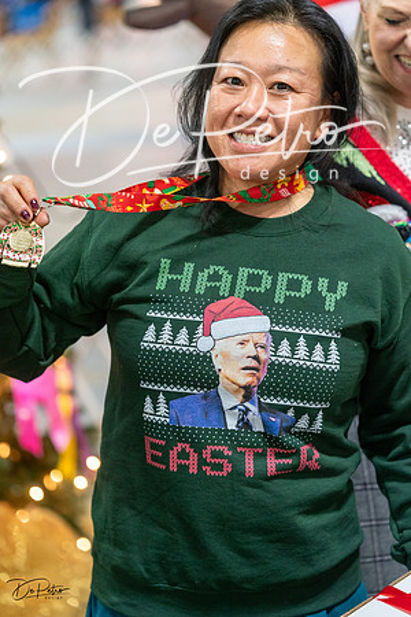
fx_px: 1575
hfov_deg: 14.9
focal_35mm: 92
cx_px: 206
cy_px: 308
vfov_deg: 22.1
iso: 4000
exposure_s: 1/160
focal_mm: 92
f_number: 2.8
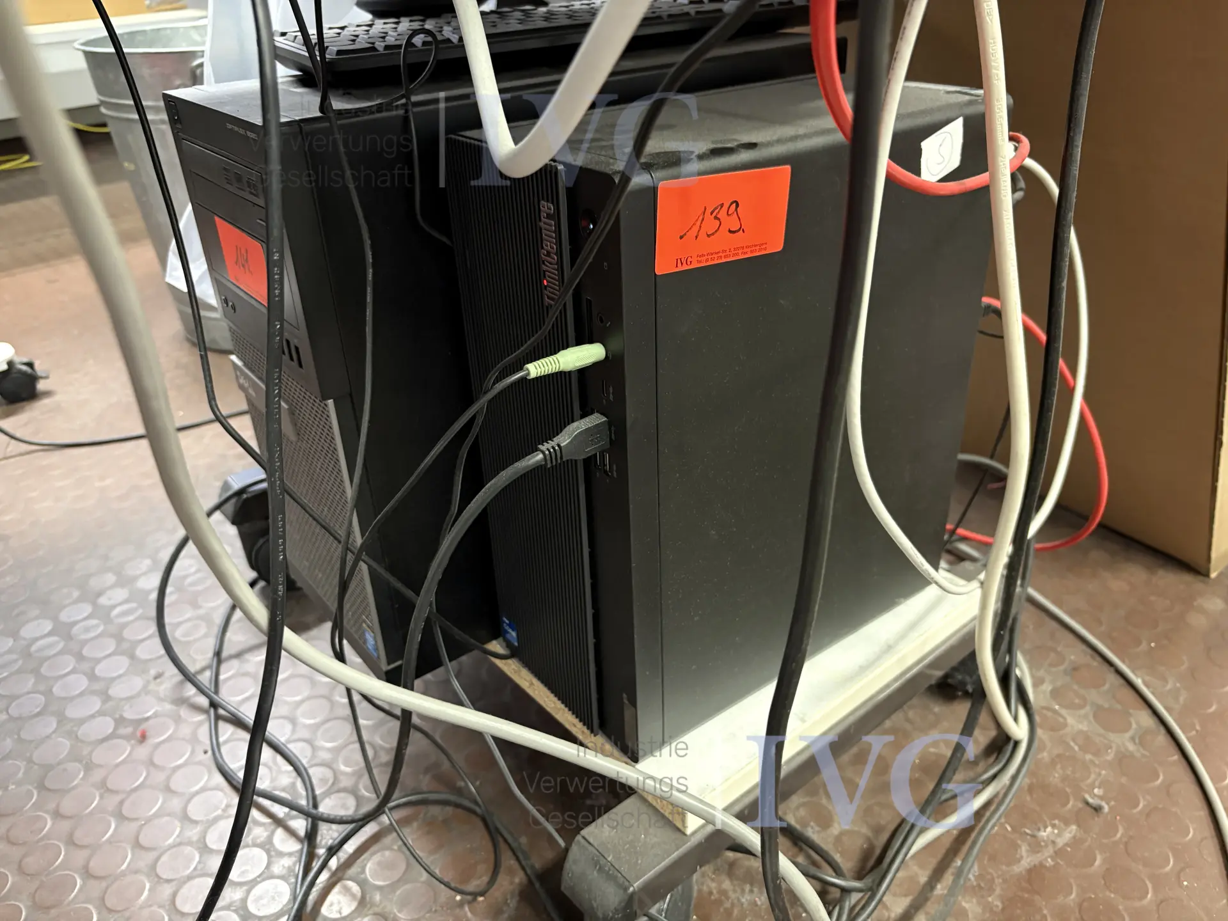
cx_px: 614
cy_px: 460
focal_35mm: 26
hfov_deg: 67.3
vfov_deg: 53.1
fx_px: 922
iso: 400
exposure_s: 1/33
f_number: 1.6
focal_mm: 5.96
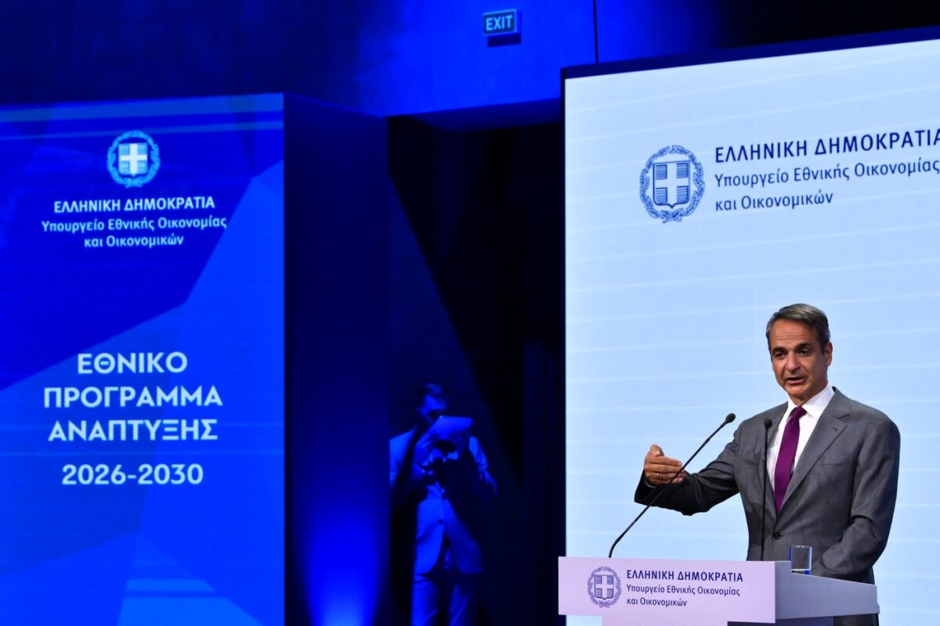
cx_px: 470
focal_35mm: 111
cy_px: 313
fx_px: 2898
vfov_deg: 12.3
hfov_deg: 18.4
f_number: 5.6
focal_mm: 74
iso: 8000
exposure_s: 1/800
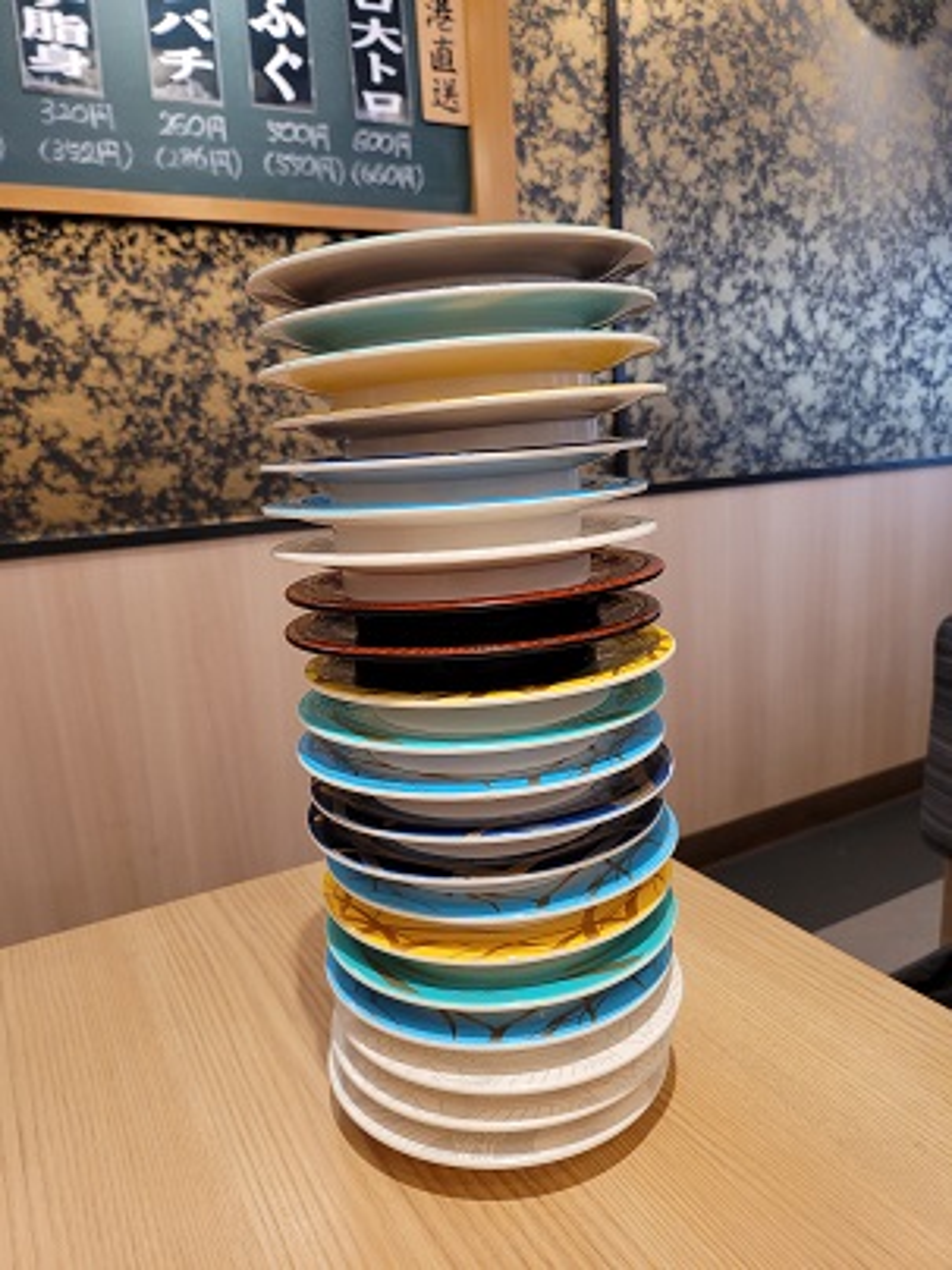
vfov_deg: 67.3
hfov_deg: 53.1
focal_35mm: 26
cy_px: 635
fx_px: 953
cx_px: 476
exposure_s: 1/60
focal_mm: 5
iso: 160
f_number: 1.8
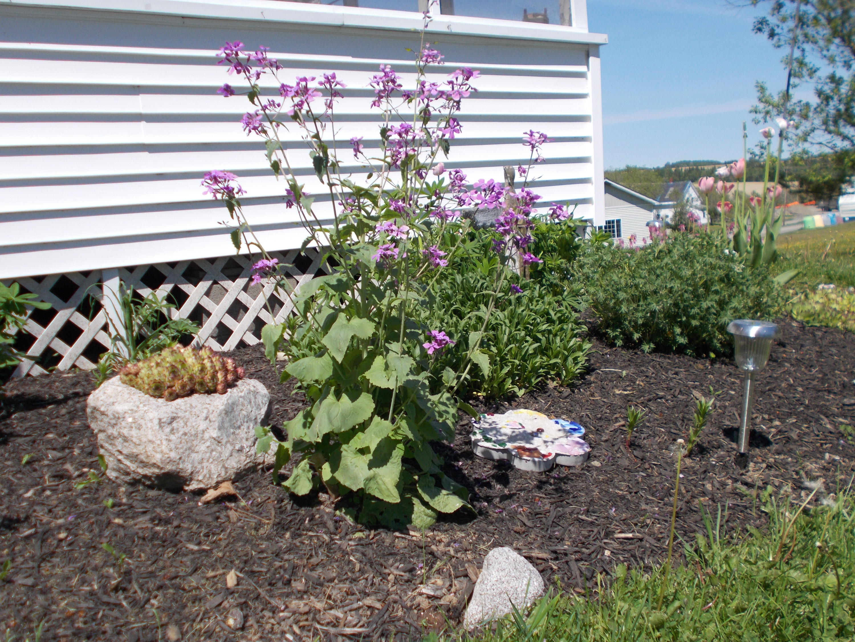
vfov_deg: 36.8
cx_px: 428
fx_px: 963
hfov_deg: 47.9
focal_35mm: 39
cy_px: 321
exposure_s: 1/125
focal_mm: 6.9
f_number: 9.8
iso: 80
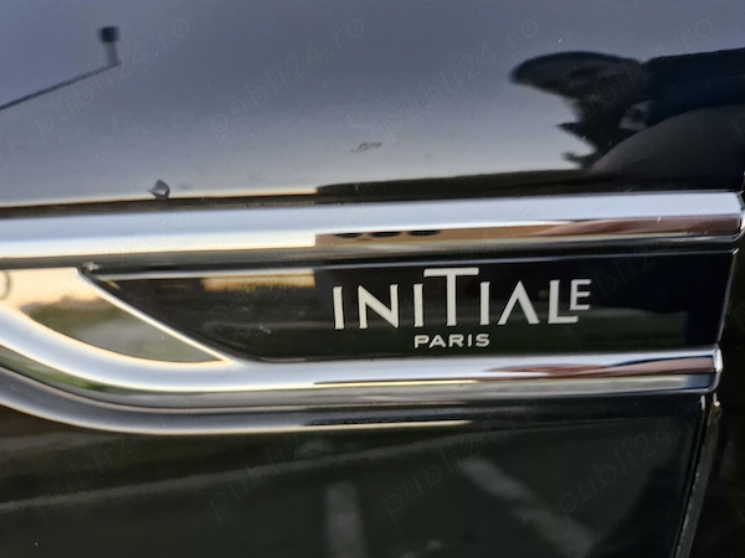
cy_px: 279
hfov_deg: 73.9
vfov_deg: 58.9
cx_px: 372
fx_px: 495
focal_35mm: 23
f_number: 1.8
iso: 400
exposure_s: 1/100
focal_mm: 5.54
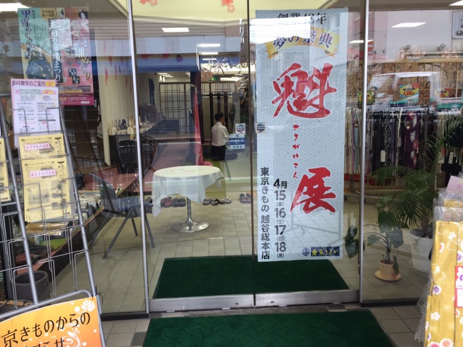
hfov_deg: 56.8
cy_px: 165
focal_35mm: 32
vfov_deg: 44.1
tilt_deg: -8.7
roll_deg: -0.1
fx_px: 428
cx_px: 230
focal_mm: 4.15
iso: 32
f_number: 2.2
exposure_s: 1/60
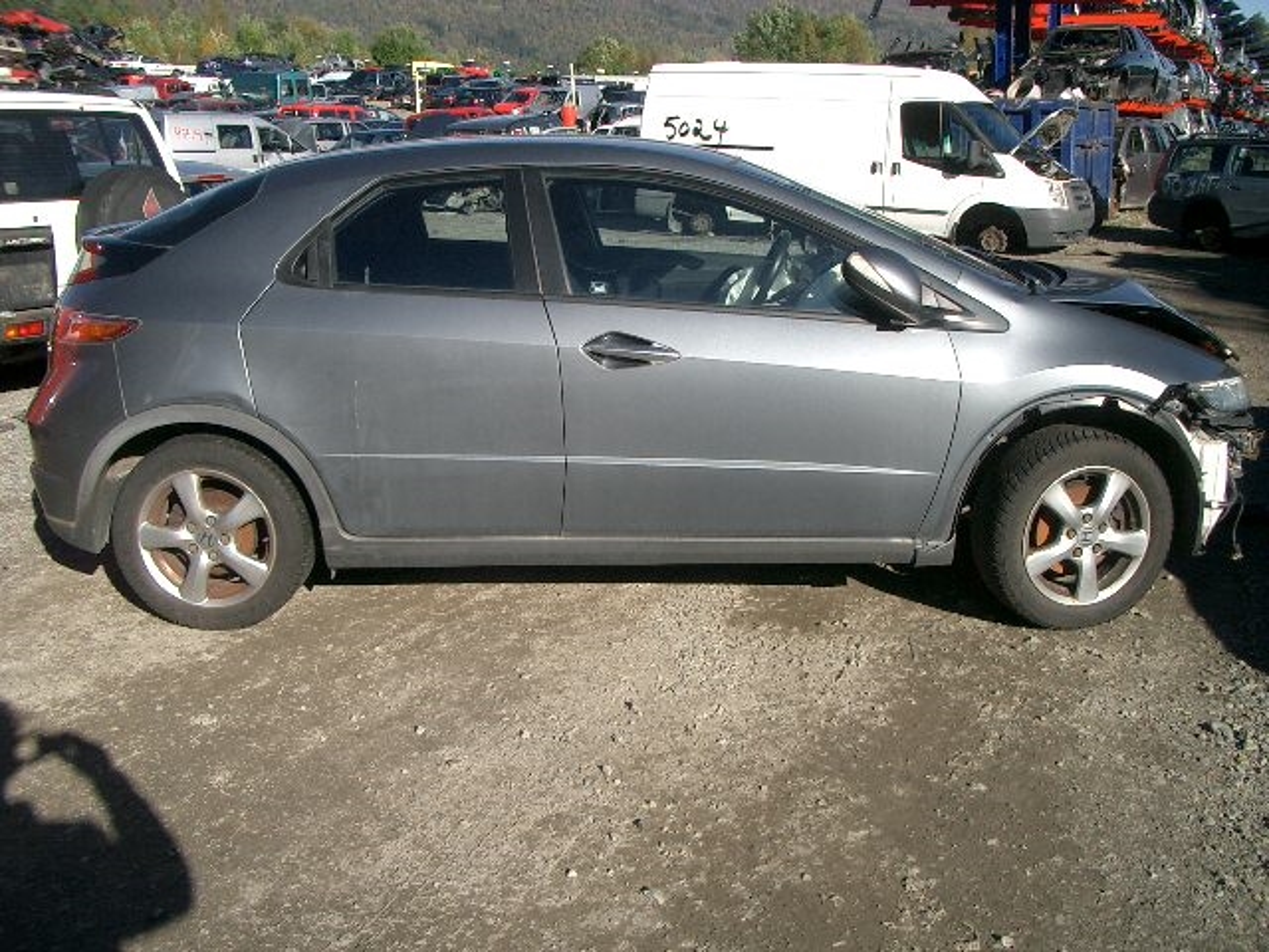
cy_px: 476
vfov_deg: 40.7
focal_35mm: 35
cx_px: 634
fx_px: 1283
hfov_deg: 52.6
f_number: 4.3
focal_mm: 5.8
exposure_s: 1/400
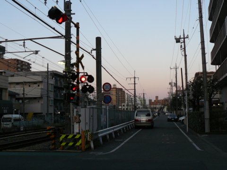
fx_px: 302
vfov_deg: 31.5
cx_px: 114
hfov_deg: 41.2
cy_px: 85
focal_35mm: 46
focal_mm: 6
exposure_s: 1/100
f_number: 2.8
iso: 100
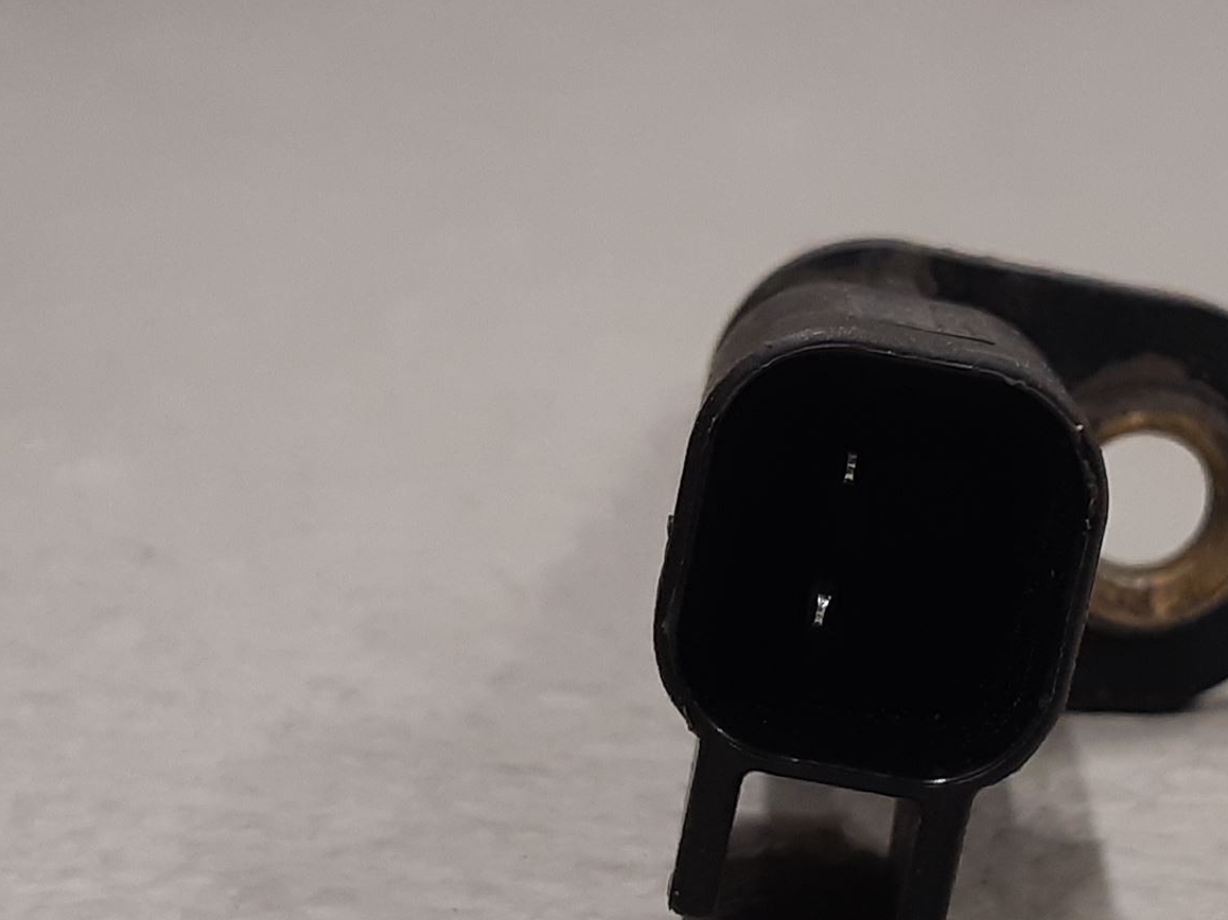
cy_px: 589
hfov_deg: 40.5
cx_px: 861
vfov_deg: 31.3
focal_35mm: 46
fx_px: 1632
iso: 100
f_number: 1.7
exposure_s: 1/50
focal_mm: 3.93
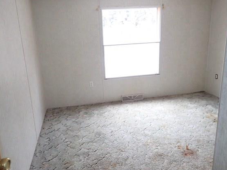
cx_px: 104
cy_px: 84
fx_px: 190
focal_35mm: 29
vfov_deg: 48.2
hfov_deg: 61.6
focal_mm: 4.5
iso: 800
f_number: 2
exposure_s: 1/125
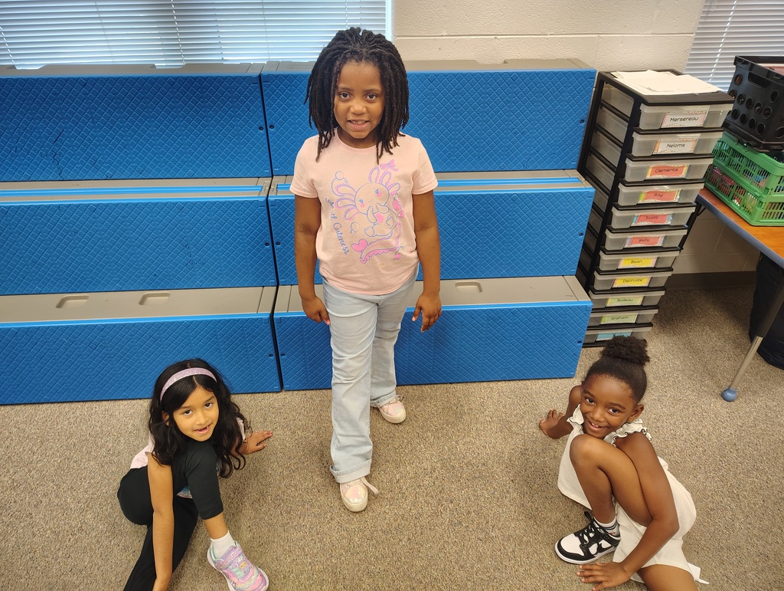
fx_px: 544
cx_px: 392
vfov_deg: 56.9
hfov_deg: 71.5
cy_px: 296
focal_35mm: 24
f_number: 1.8
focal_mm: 5.56
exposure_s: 1/60
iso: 1256
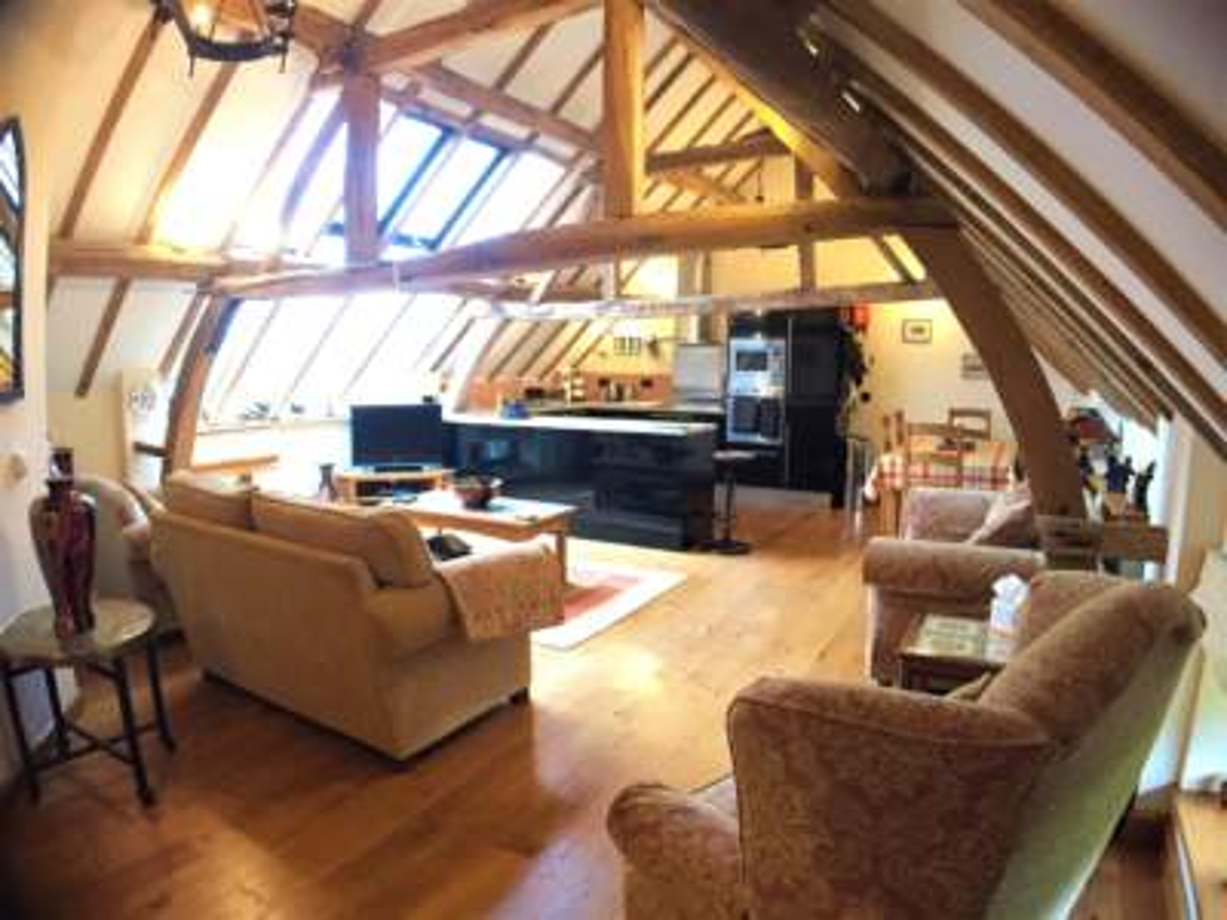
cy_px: 460
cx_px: 614
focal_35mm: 29
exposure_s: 1/25
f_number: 2.2
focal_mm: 4.15
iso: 250
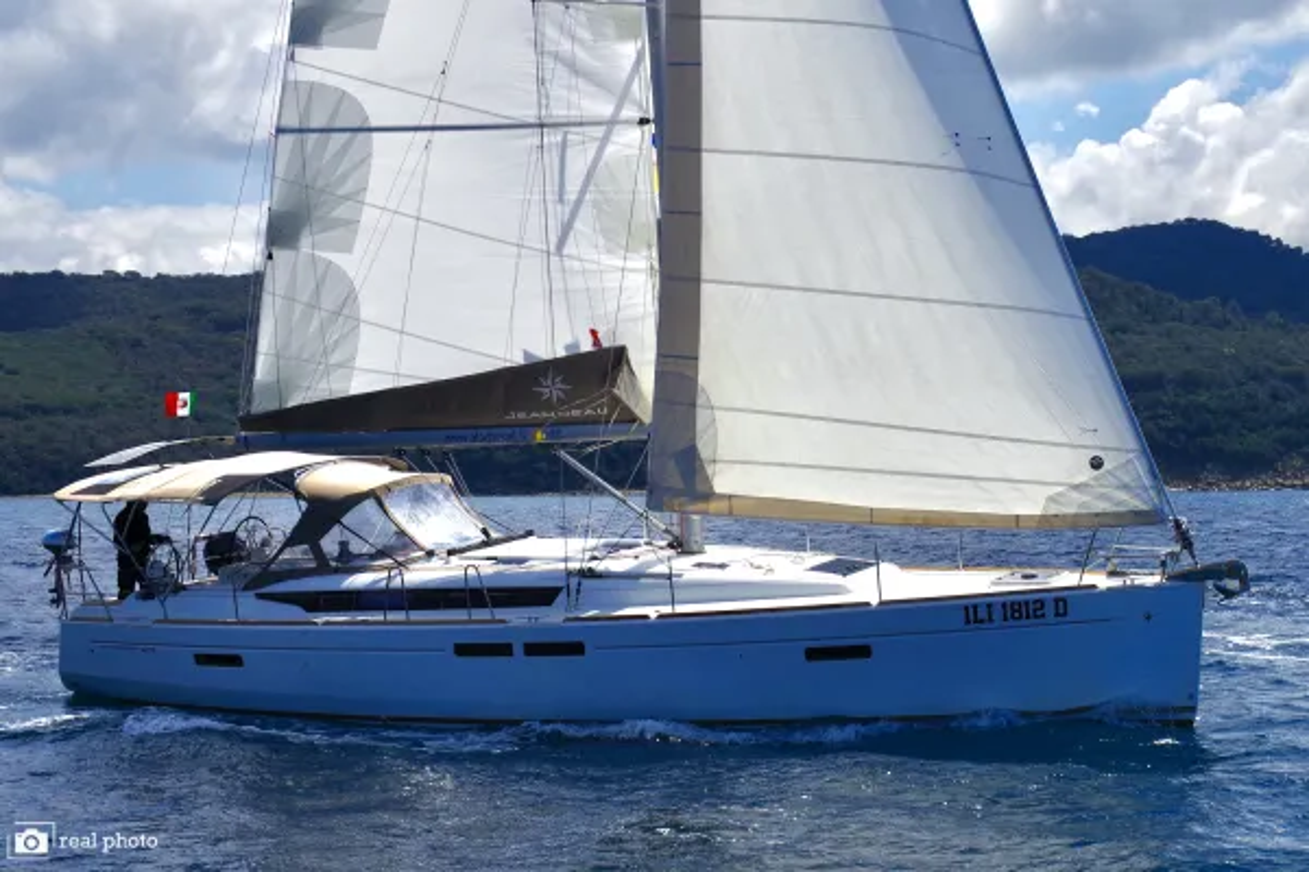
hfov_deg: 36.9
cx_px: 654
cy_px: 436
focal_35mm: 54
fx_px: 1963
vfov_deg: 25.1
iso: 200
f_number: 11
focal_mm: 36
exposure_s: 1/800
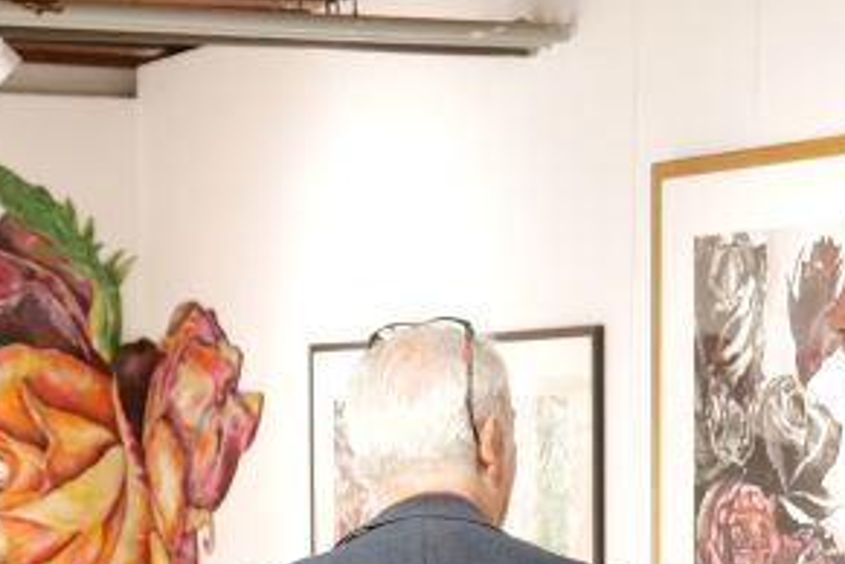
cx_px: 491
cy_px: 791
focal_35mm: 132
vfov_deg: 10.1
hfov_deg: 15.5
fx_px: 3098
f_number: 4.8
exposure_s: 1/125
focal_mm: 40
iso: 12800
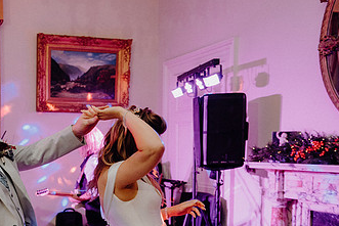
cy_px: 197
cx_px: 47
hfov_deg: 38.1
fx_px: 462
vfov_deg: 26.7
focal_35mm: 49
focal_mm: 28
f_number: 3.5
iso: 2500
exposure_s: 1/160
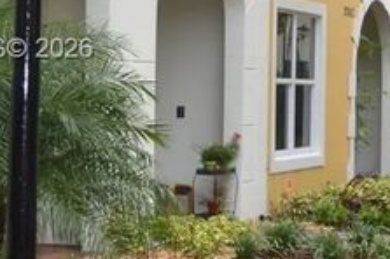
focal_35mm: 124
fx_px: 1341
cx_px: 640
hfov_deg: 14.9
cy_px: 51
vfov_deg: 11.0
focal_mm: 18
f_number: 5.6
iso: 100
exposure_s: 1/200
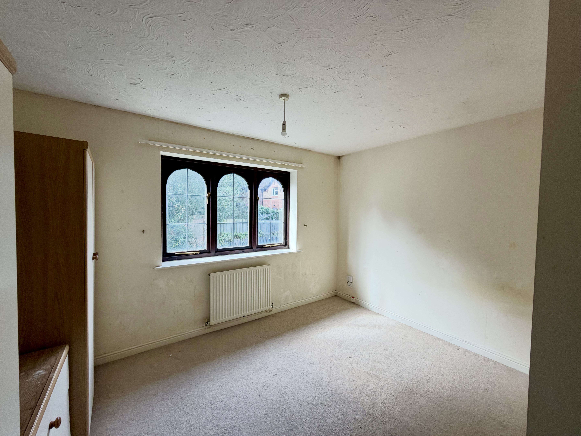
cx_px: 290
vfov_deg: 85.7
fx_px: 235
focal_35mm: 14
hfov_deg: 102.1
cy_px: 218
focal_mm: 2.22
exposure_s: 1/121
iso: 100
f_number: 2.2
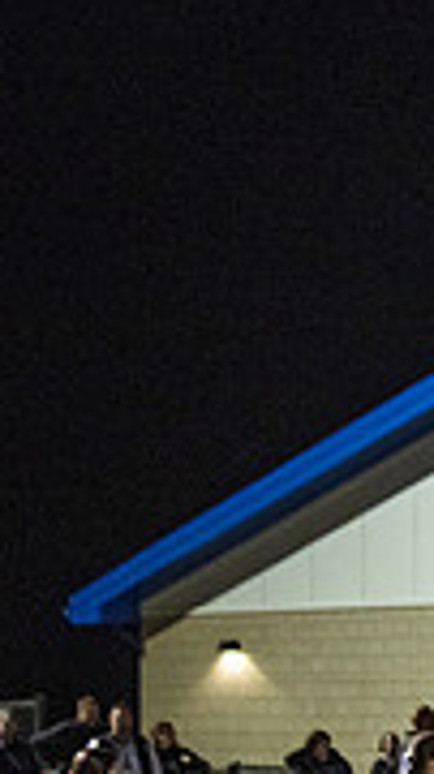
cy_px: 789
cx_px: 1147
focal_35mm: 236
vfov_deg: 9.1
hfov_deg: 5.0
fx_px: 4837
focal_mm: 70
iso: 4000
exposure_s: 1/1000
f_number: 2.8
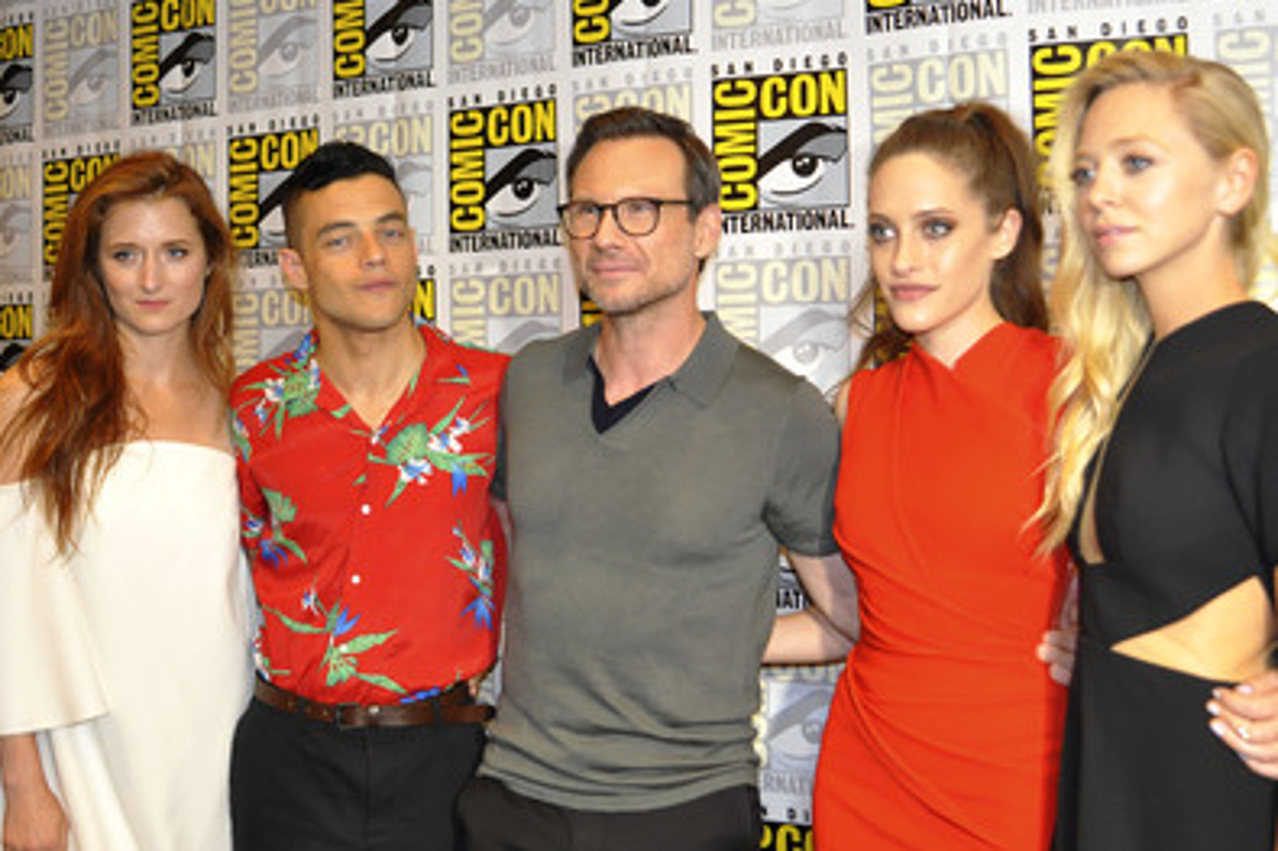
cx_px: 660
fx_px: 1455
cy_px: 398
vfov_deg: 32.6
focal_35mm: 41
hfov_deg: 47.4
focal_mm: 24
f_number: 4.5
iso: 1000
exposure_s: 1/60
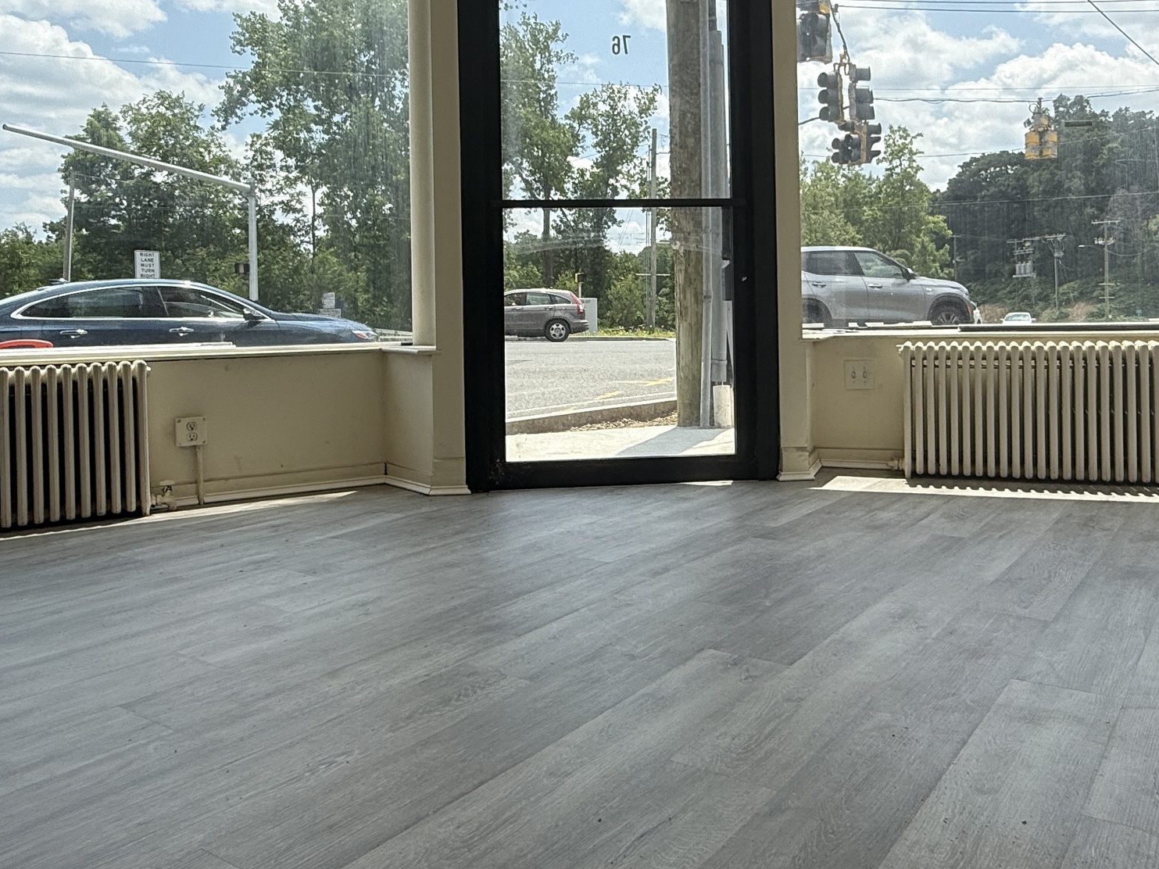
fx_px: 971
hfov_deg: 61.6
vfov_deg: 47.6
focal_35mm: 29
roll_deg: +1.0
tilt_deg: +1.5
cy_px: 302
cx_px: 631
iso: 50
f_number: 2.2
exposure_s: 1/1901
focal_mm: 2.22
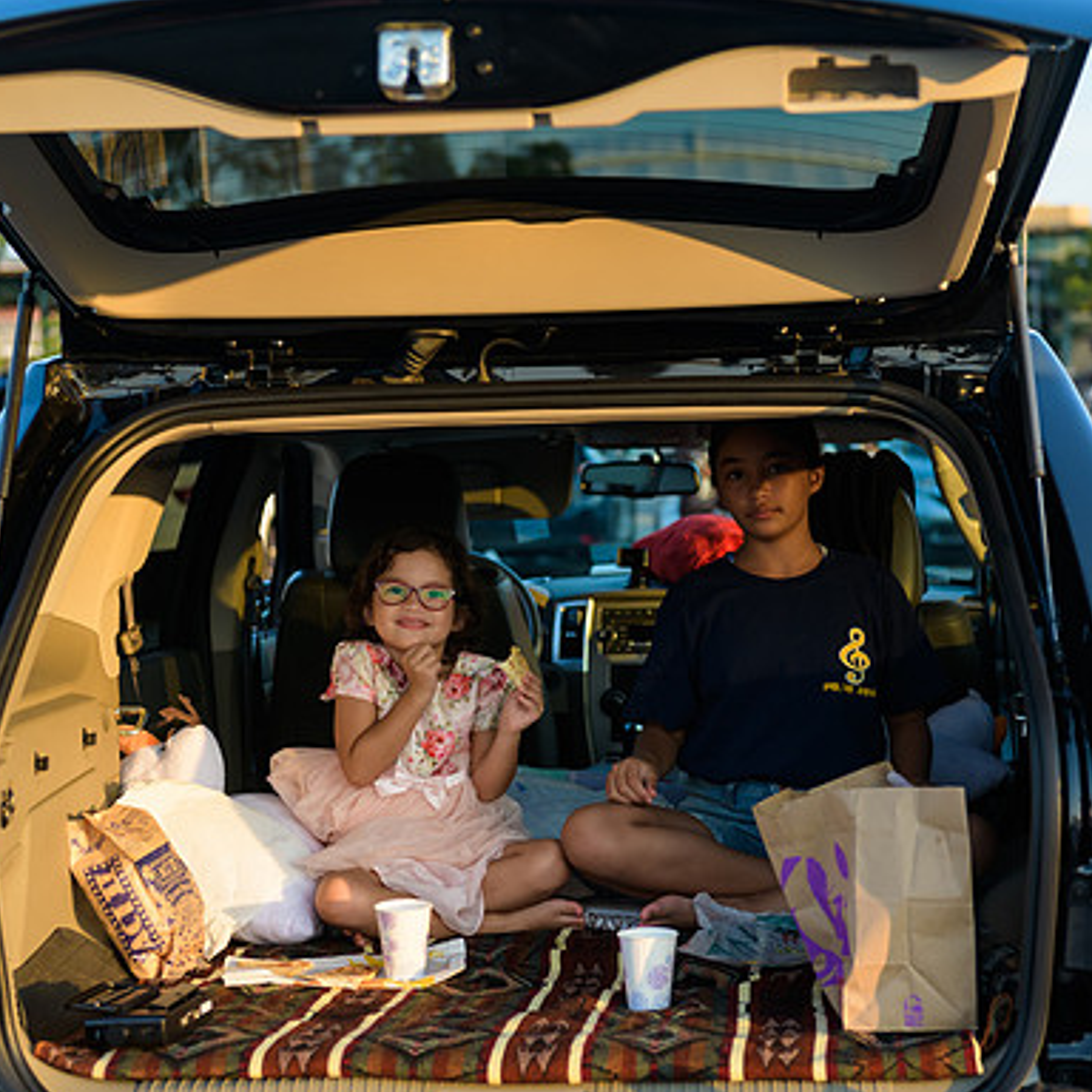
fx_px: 2748
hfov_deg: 22.5
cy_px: 547
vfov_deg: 22.5
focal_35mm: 77
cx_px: 603
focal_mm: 60
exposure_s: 1/400
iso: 200
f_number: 3.2
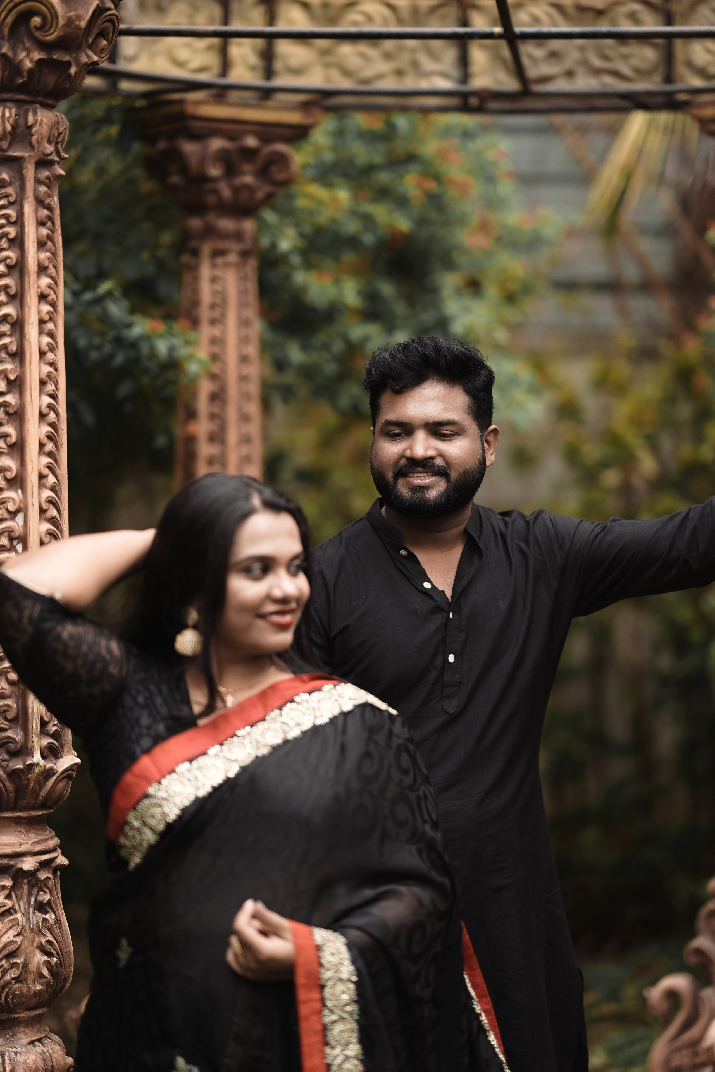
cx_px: 358
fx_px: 2532
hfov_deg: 16.1
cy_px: 536
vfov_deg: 23.9
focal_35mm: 85
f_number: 1.4
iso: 250
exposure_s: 1/1000
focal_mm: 85
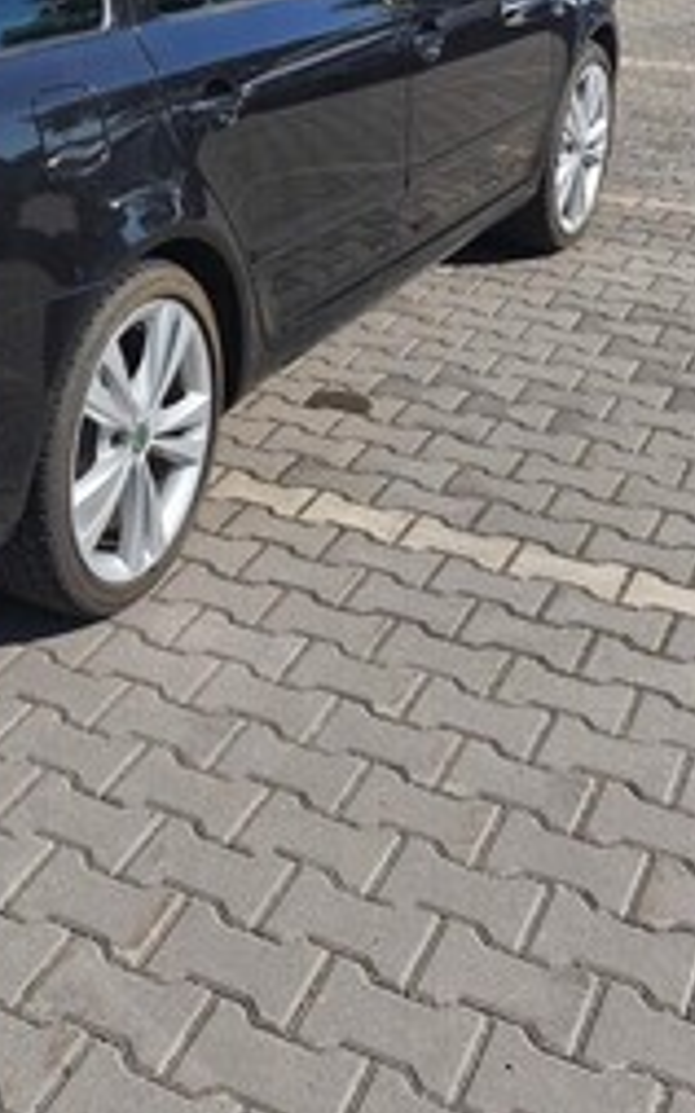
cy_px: 231
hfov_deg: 23.1
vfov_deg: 36.9
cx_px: -53
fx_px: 1607
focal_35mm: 53
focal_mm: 6.14
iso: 50
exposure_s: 1/326
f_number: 1.65
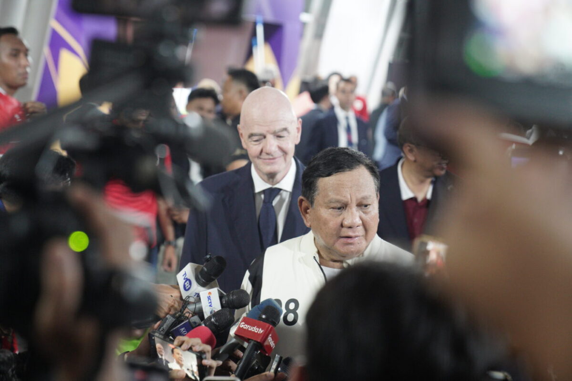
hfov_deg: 31.0
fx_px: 1033
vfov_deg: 20.9
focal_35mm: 65
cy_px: 190
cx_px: 286
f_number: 2.8
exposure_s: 1/250
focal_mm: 65
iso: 4000
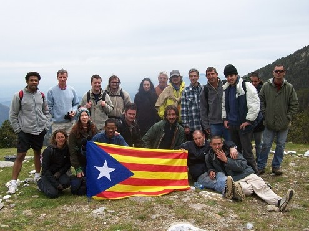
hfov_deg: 51.4
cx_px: 154
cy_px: 116
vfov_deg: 39.6
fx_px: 321
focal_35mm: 36
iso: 80
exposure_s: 1/415
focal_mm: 6
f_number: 4.8
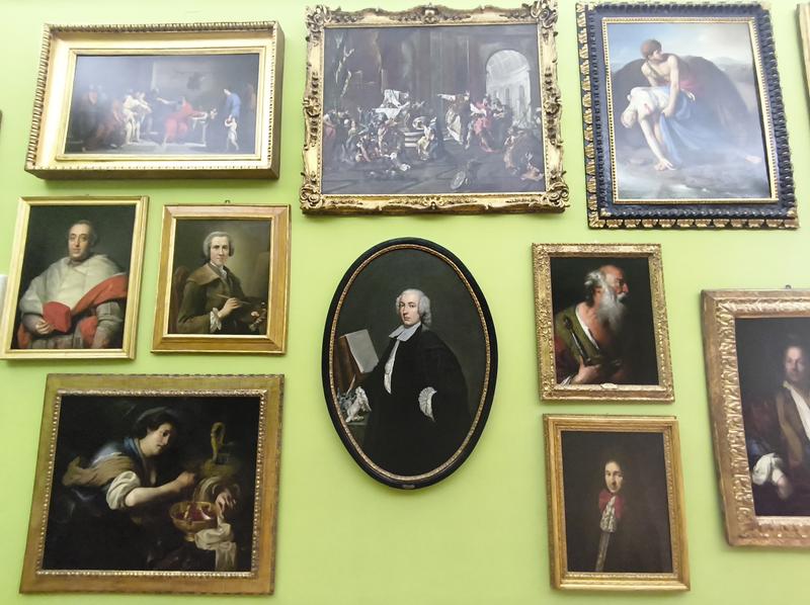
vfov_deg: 81.6
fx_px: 351
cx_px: 405
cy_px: 302
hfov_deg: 98.2
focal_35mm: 15
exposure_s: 1/25
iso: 1000
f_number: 2.2
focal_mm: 1.65
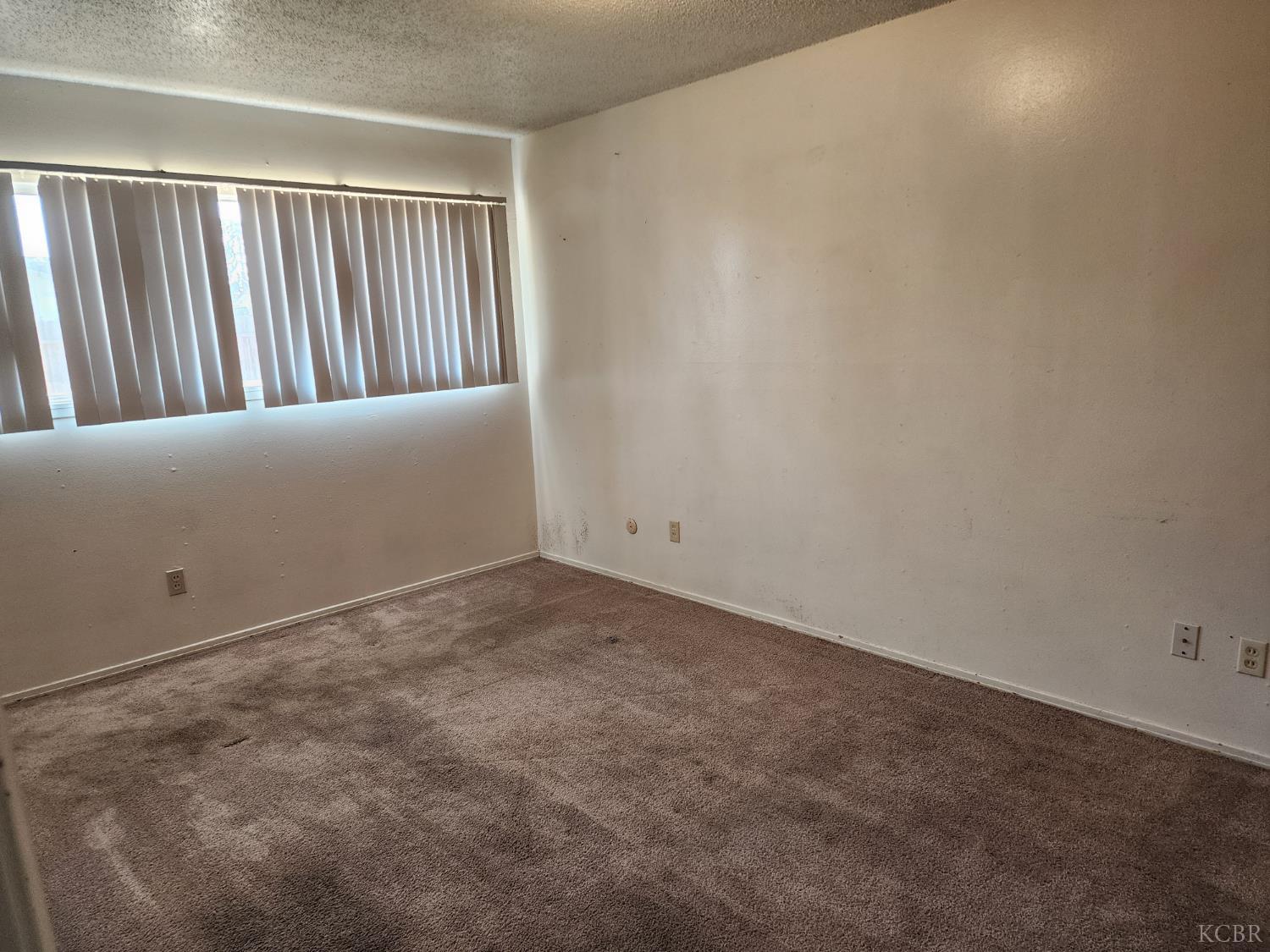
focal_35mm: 23
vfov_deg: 58.9
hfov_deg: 73.9
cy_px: 476
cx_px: 635
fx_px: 844
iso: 200
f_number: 1.8
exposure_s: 1/120
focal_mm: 6.4
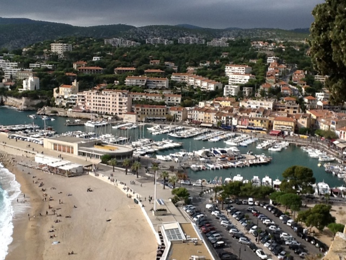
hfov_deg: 42.9
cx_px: 173
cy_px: 130
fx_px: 440
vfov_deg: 32.9
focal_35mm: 44
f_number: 2.4
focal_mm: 2.03
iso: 40
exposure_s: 1/2058
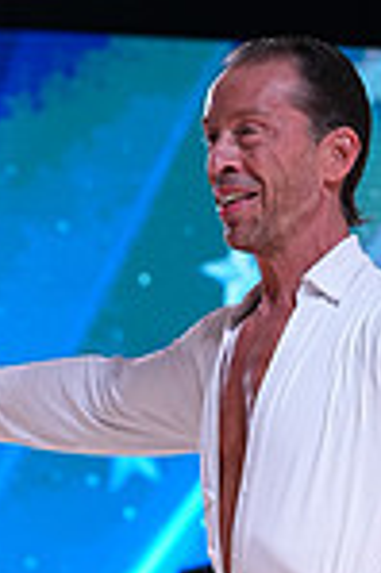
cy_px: 746
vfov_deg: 7.5
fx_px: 4344
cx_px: -148
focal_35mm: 273
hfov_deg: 5.0
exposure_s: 1/400
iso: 1250
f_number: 4
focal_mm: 70
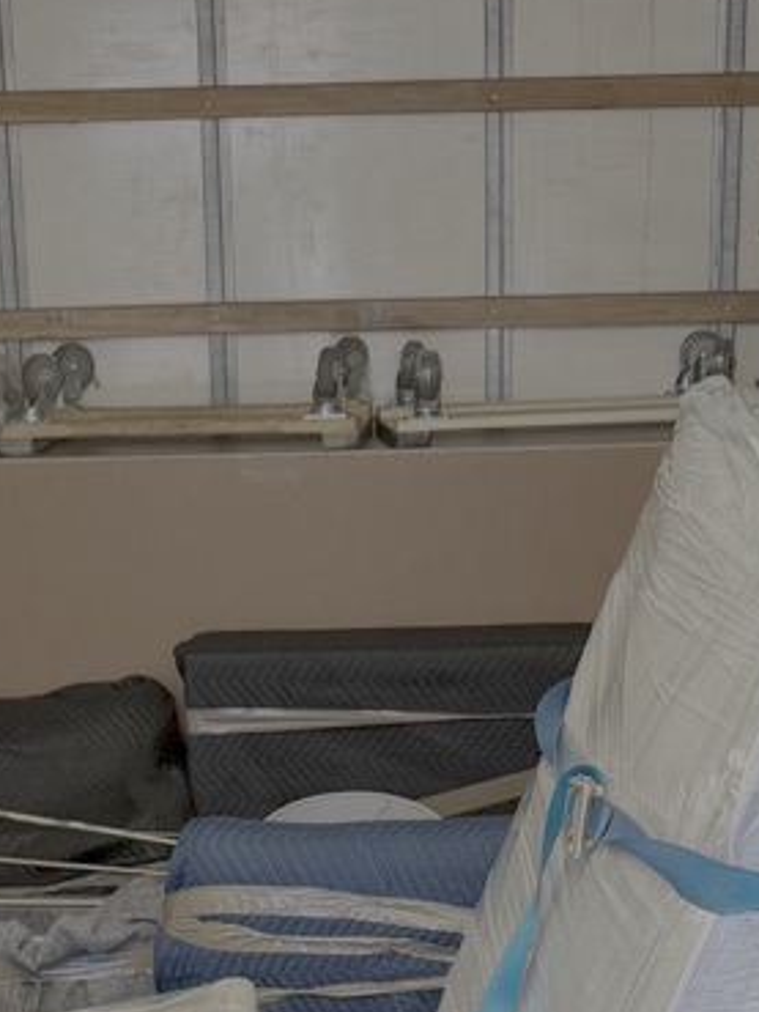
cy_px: 1582
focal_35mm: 104
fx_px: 3039
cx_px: 285
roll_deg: +2.7
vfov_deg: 16.9
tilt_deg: -27.4
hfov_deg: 14.2
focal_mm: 6.76
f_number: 1.78
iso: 64
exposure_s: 1/262
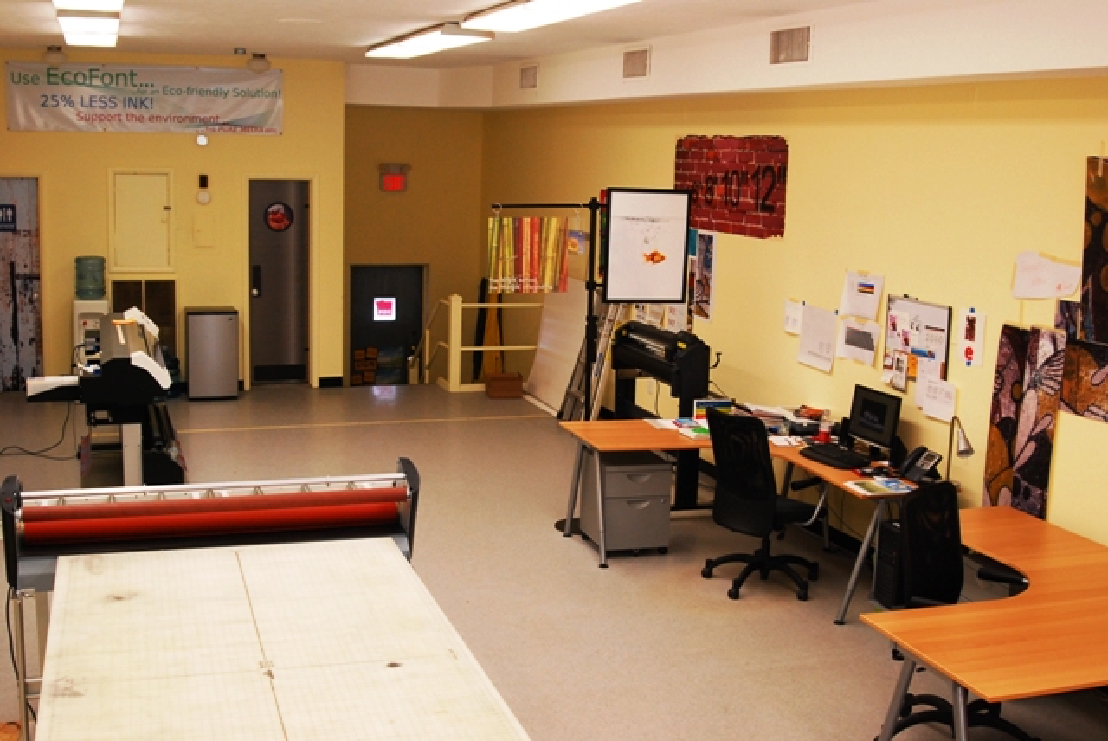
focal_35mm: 42
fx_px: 1294
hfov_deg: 46.4
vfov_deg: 32.0
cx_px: 554
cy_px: 370
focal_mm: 28
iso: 640
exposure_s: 1/60
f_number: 5.6
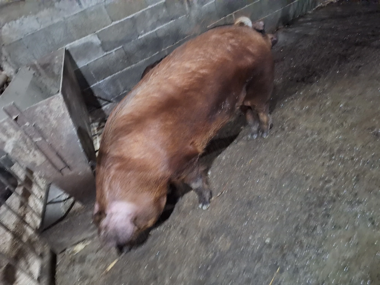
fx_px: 252
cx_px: 190
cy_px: 142
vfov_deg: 58.9
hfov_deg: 73.9
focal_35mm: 23
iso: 1250
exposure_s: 1/17
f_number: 1.8
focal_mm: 5.54
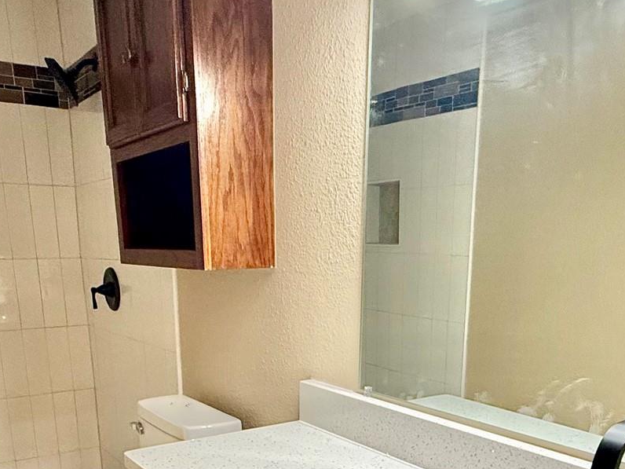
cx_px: 291
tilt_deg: -18.0
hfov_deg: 51.3
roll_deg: -0.1
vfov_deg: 36.1
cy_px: 458
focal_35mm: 36
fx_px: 650
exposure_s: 1/120
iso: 160
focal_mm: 2.22
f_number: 2.2
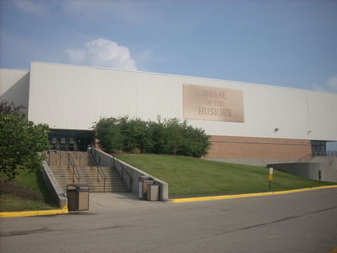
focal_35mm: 37
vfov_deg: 38.7
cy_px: 126
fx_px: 360
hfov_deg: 50.1
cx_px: 168
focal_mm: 6.2
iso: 64
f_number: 5.6
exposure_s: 1/522
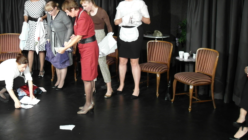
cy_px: 14
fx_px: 362
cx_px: 93
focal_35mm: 55
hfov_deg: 37.6
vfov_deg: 21.3
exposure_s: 1/45
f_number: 2.7
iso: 160
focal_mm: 6.5
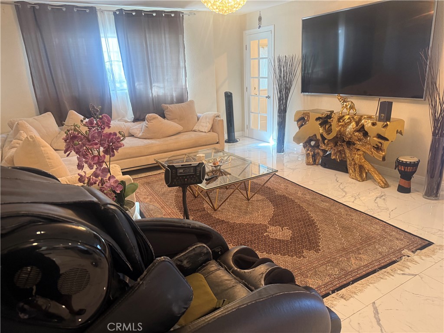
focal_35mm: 24
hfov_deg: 71.6
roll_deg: +1.5
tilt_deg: -17.2
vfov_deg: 56.8
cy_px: 166
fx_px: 308
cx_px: 222
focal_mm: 6.76
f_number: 1.78
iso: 320
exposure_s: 1/60
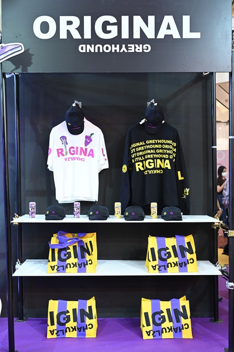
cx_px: 117
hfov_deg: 35.0
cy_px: 176
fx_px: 371
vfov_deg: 50.7
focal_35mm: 38
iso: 2000
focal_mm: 38
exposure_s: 1/125
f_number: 4.5
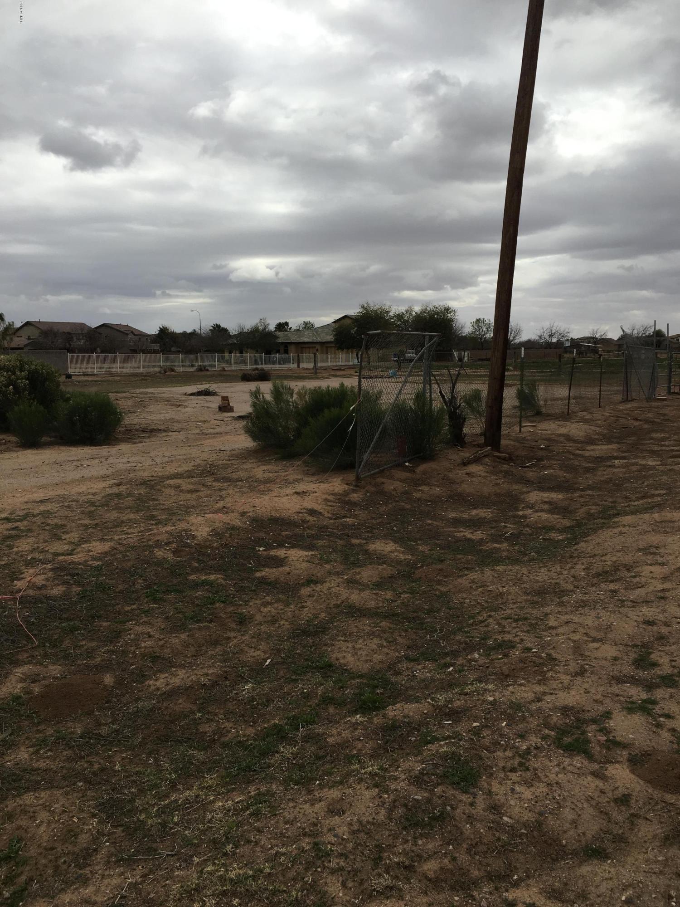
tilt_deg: -8.6
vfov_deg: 61.7
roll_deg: +0.8
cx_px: 340
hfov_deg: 48.2
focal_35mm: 29
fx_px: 760
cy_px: 454
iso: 25
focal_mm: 4.15
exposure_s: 1/1789
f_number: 2.2
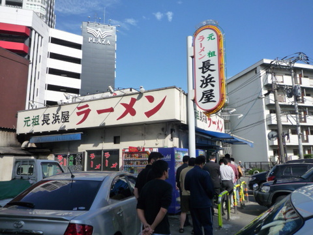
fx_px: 244
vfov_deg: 51.4
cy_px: 118
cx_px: 156
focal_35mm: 27
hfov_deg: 65.3
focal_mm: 4.4
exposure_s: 1/800
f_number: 4.5
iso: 160
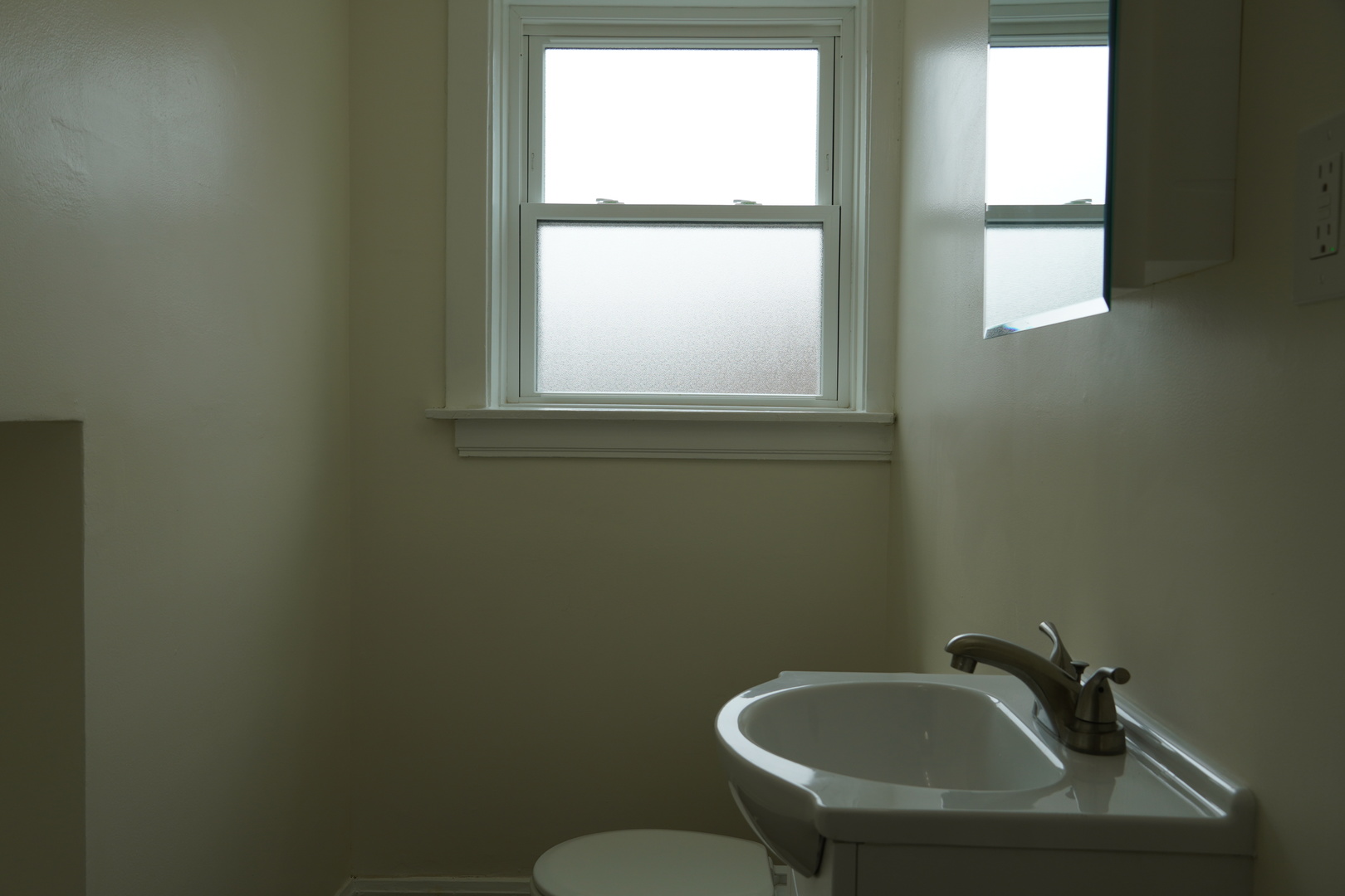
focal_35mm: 30
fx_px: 1121
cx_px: 672
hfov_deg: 61.9
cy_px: 448
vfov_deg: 43.6
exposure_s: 1/100
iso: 100
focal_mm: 20
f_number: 5.6
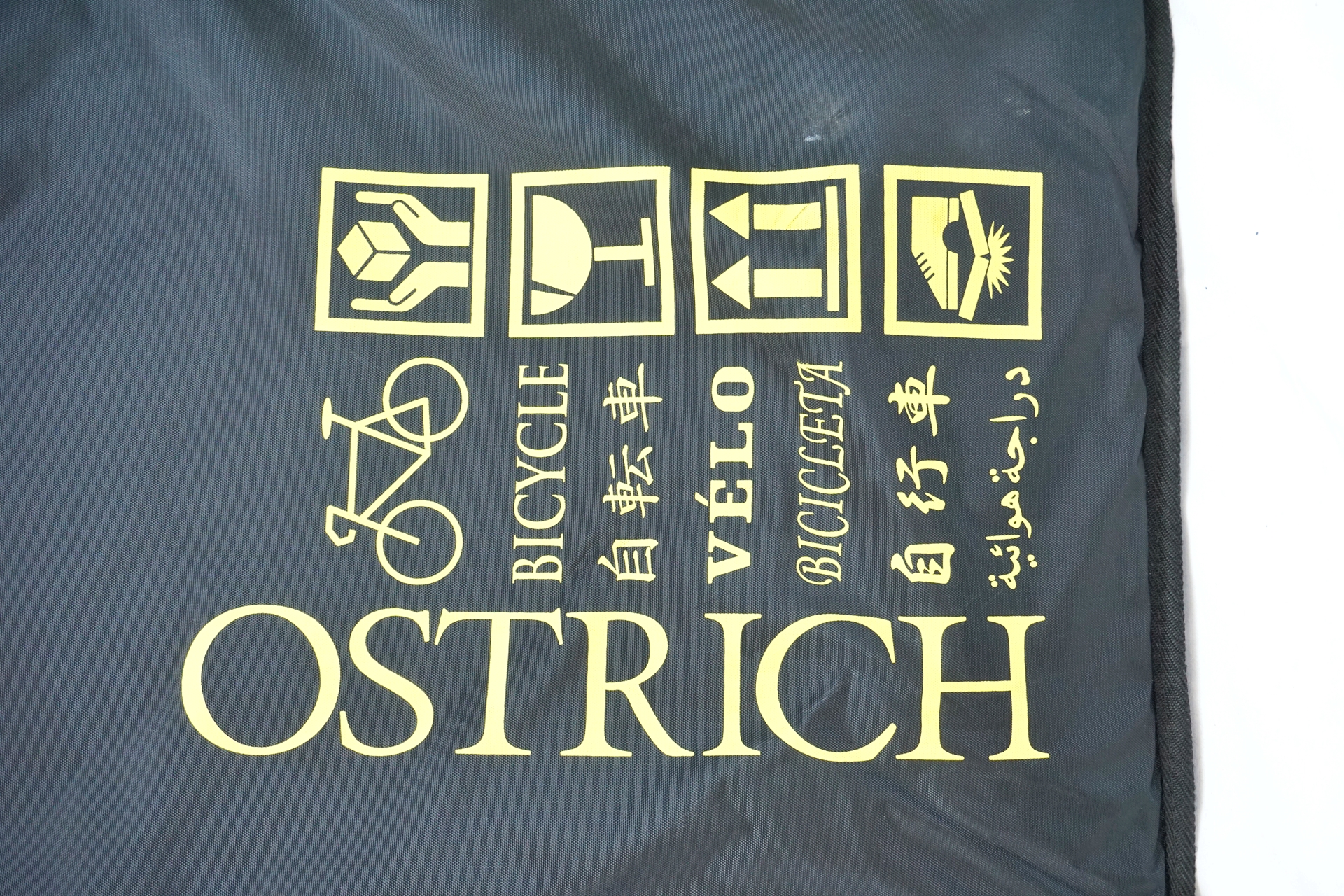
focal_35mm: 50
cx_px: 672
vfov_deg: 27.3
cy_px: 448
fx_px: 1848
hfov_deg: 40.0
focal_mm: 33
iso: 800
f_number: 5.6
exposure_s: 1/40
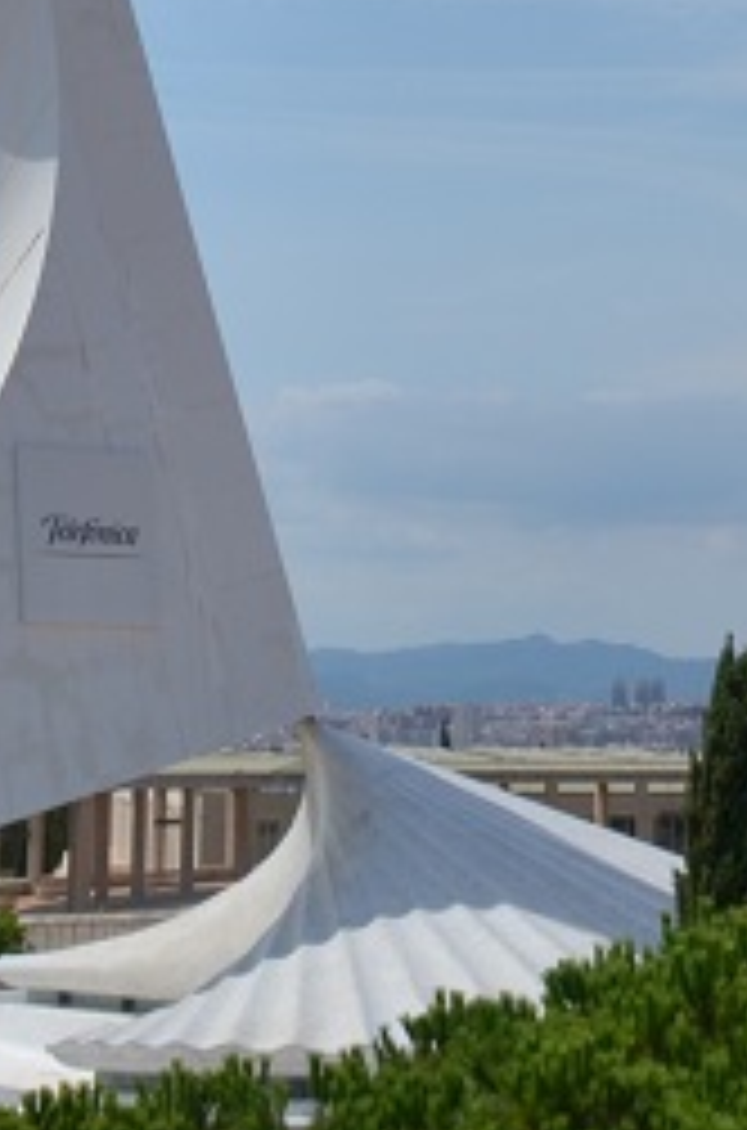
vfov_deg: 17.0
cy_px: -689
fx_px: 3317
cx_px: 421
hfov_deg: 12.8
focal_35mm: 106
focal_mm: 18
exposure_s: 1/500
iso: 160
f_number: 8
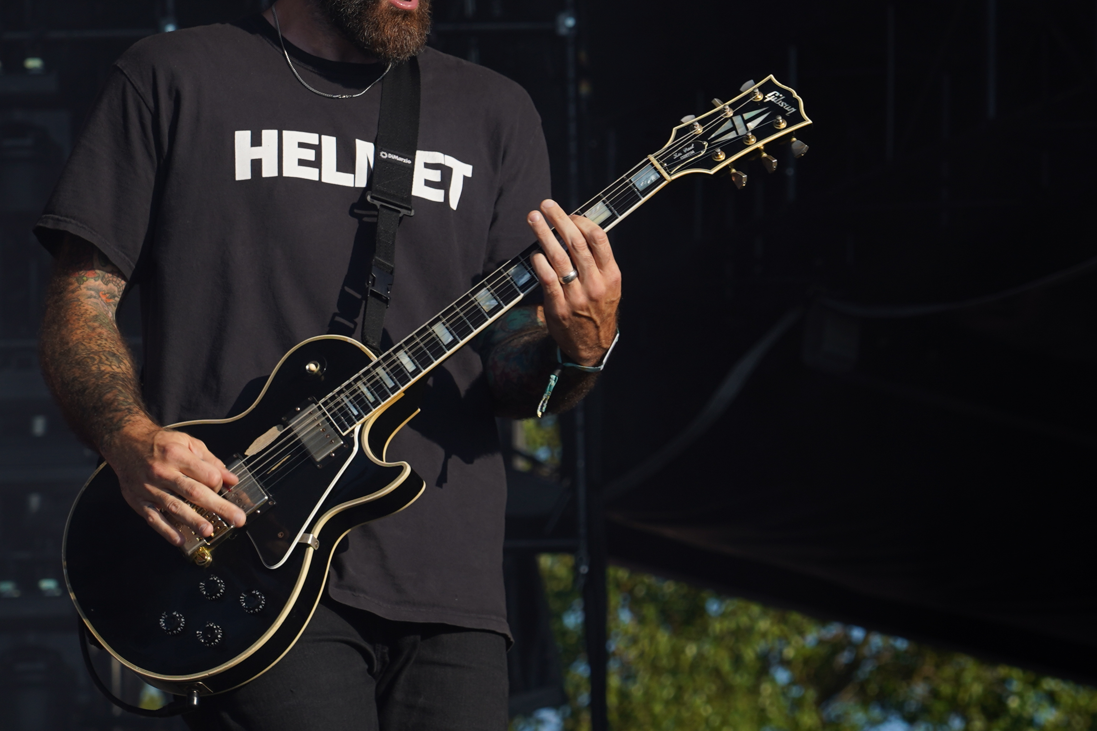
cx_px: 610
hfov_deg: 10.0
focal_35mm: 205
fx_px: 6247
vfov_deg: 6.7
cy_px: 215
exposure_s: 1/400
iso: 100
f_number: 7.1
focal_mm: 105
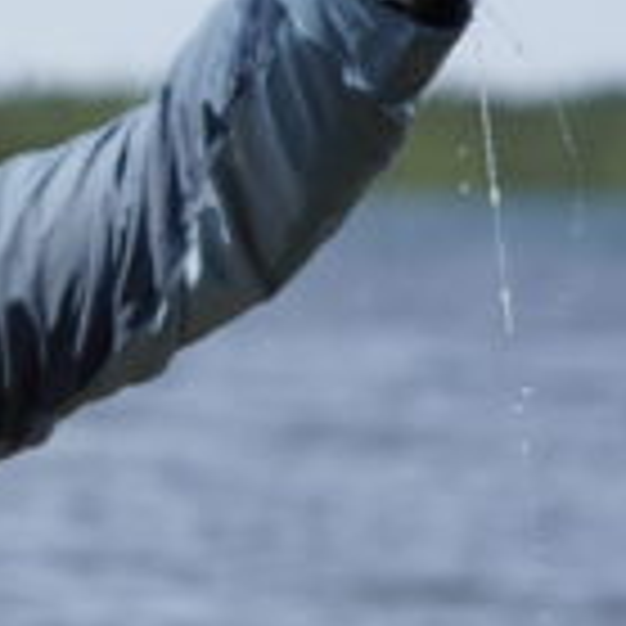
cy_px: 964
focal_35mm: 412
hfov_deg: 4.2
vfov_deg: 4.2
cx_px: -331
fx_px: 8429
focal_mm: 56
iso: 100
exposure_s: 1/3200
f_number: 2.5
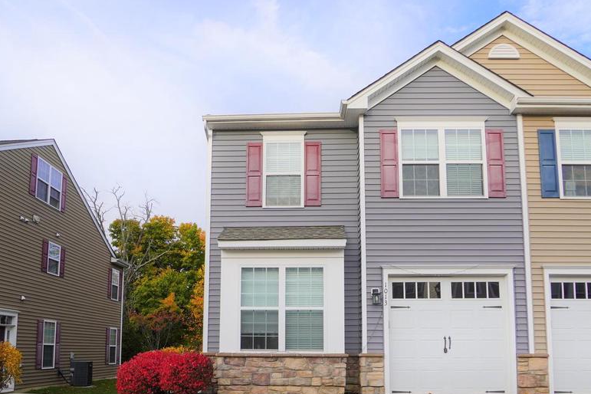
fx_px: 460
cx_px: 289
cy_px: 305
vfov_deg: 44.5
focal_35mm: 28
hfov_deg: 65.5
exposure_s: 1/250
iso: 100
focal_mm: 10
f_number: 5
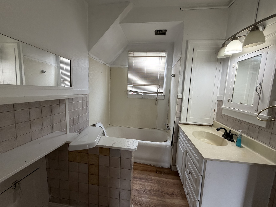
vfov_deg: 85.7
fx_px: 112
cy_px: 104
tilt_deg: -6.8
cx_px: 138
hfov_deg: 102.1
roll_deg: -2.0
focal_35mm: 14
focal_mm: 2.22
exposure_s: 1/60
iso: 160
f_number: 2.2
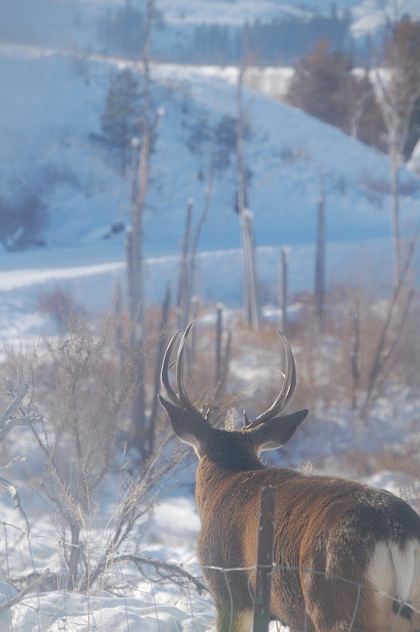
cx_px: 210
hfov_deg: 7.3
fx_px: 3287
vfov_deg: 11.0
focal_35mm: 188
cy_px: 316
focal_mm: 125
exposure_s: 1/640
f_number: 6.3
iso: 200
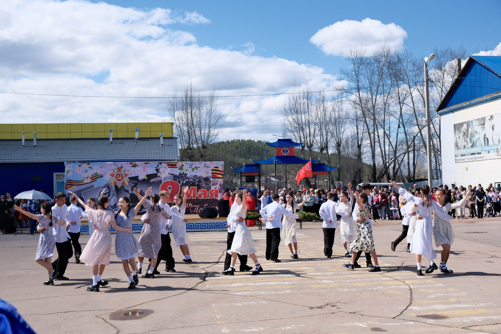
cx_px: 250
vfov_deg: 26.5
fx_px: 710
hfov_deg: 38.9
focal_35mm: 51
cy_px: 167
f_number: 5.6
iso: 320
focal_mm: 34.3
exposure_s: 1/950
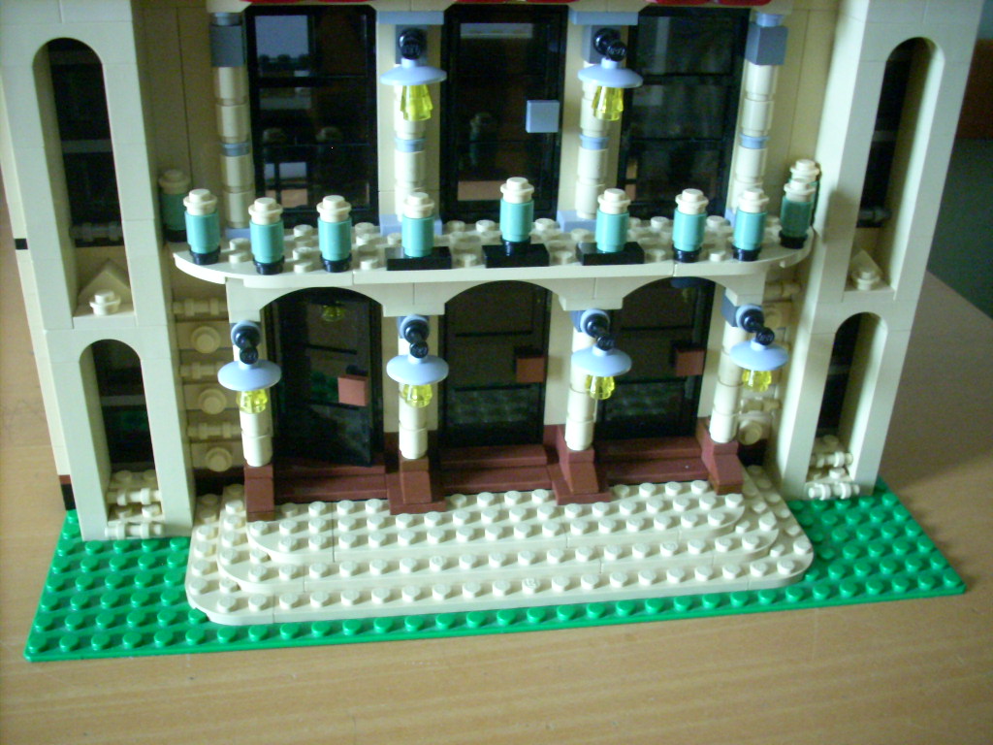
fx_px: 1061
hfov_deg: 50.1
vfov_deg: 38.7
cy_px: 372
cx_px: 496
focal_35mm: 37
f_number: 2.8
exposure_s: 1/4
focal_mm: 6.2
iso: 518
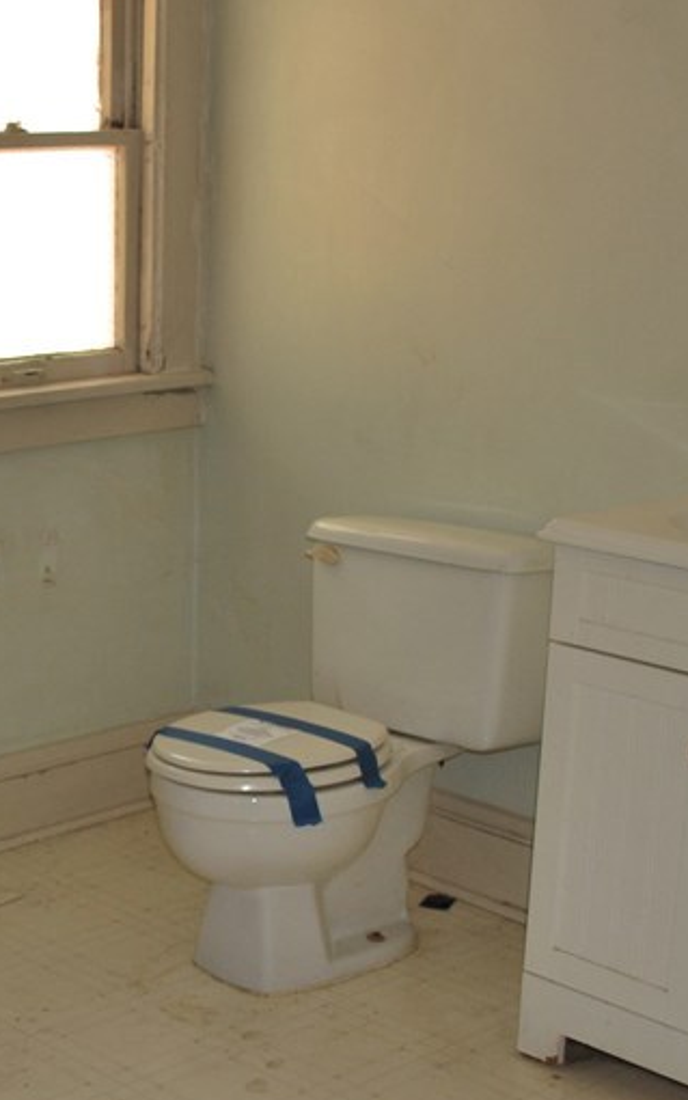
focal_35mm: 65
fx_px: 1949
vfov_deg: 31.5
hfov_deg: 19.4
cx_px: -18
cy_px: 602
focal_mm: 20
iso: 200
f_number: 3.8
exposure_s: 1/60
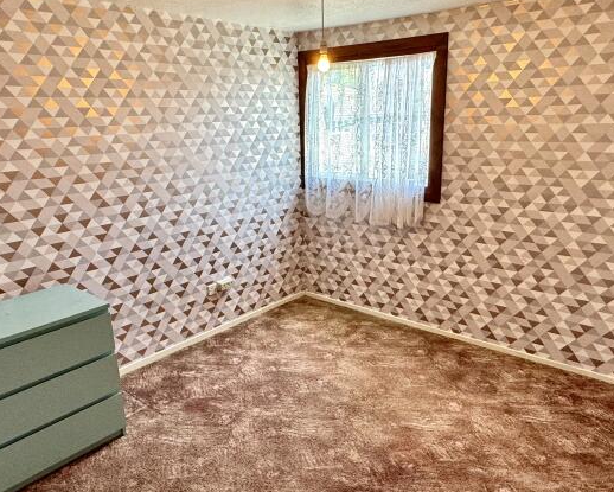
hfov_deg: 64.0
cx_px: 298
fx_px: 491
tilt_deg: -14.5
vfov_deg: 53.2
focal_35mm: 27
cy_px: 255
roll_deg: +2.0
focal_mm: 2.22
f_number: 2.2
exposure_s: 1/100
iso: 125
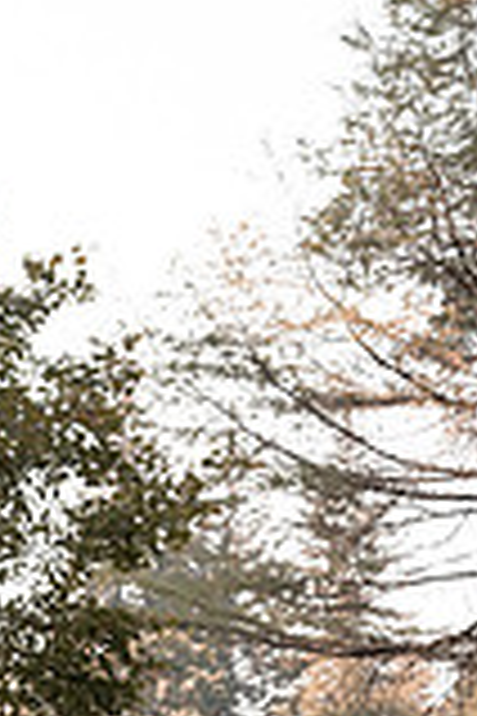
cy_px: 865
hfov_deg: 19.7
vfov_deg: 26.3
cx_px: 76
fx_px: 1351
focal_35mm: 68
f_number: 2.8
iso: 250
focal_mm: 24
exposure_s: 1/640
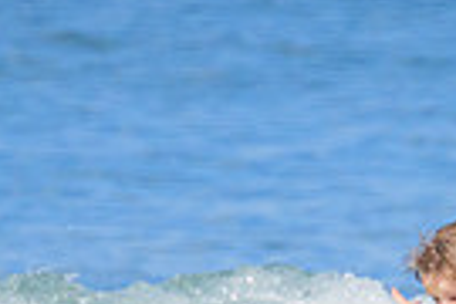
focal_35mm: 3426
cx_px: 453
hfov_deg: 0.6
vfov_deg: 0.4
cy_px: 387
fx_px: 43393
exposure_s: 1/1600
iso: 1800
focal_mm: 800
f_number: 11
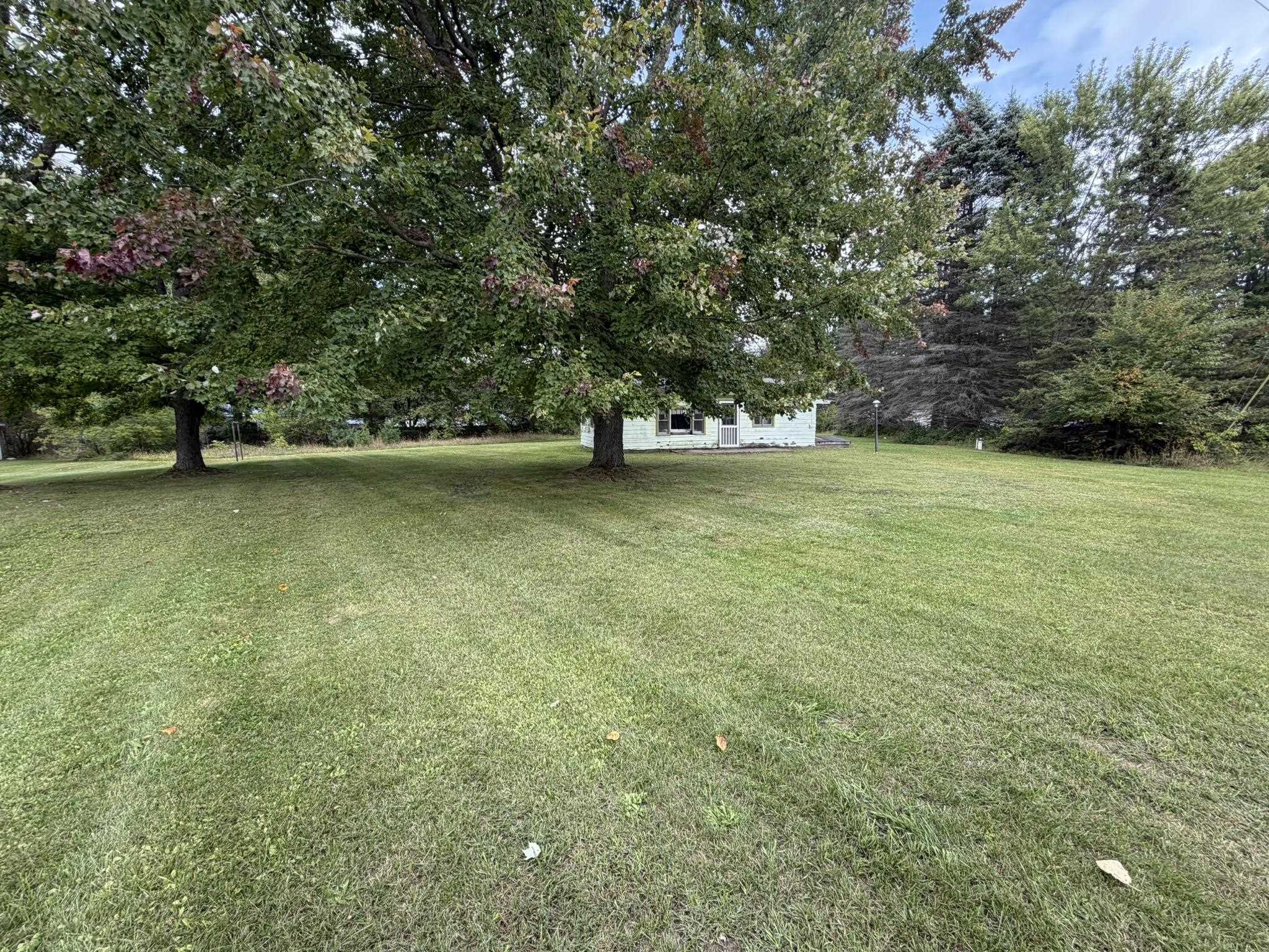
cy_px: 476
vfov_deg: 85.7
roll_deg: +1.8
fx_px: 513
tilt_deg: -6.4
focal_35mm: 14
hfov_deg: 102.1
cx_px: 634
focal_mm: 2.22
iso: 40
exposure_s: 1/188
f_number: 2.2
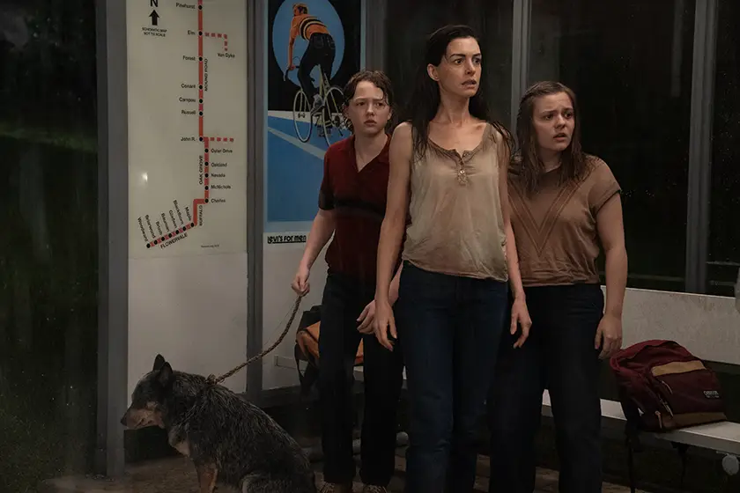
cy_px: 246
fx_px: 1439
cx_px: 370
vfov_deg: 19.5
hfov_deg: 28.8
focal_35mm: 70
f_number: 4
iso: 5000
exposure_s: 1/125
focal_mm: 70
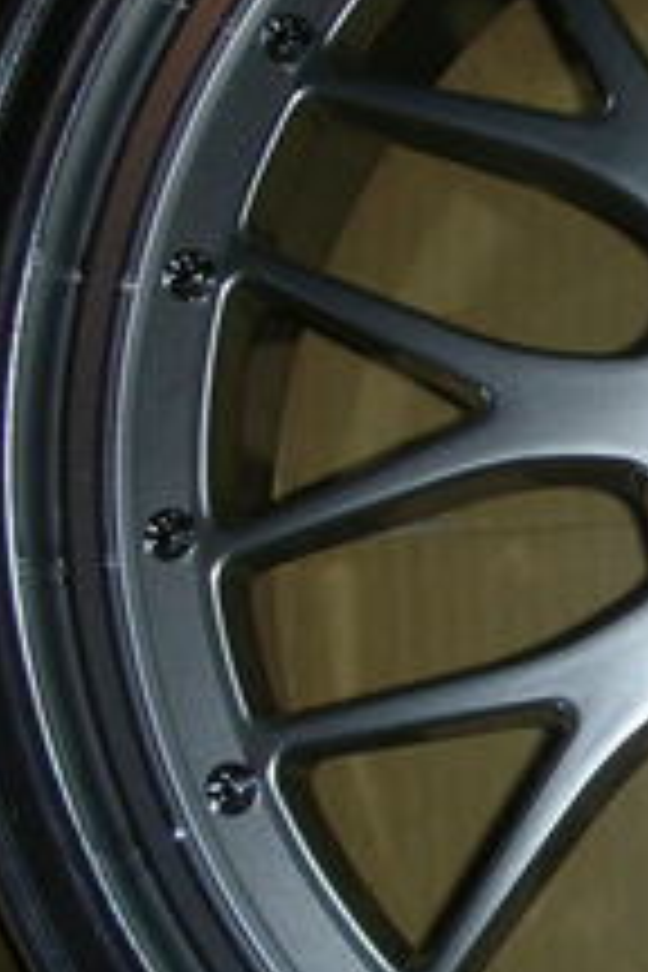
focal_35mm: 108
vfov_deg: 18.9
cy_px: 482
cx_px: 990
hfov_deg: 12.1
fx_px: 2916
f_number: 3
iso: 50
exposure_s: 1/60.1
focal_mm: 5.8
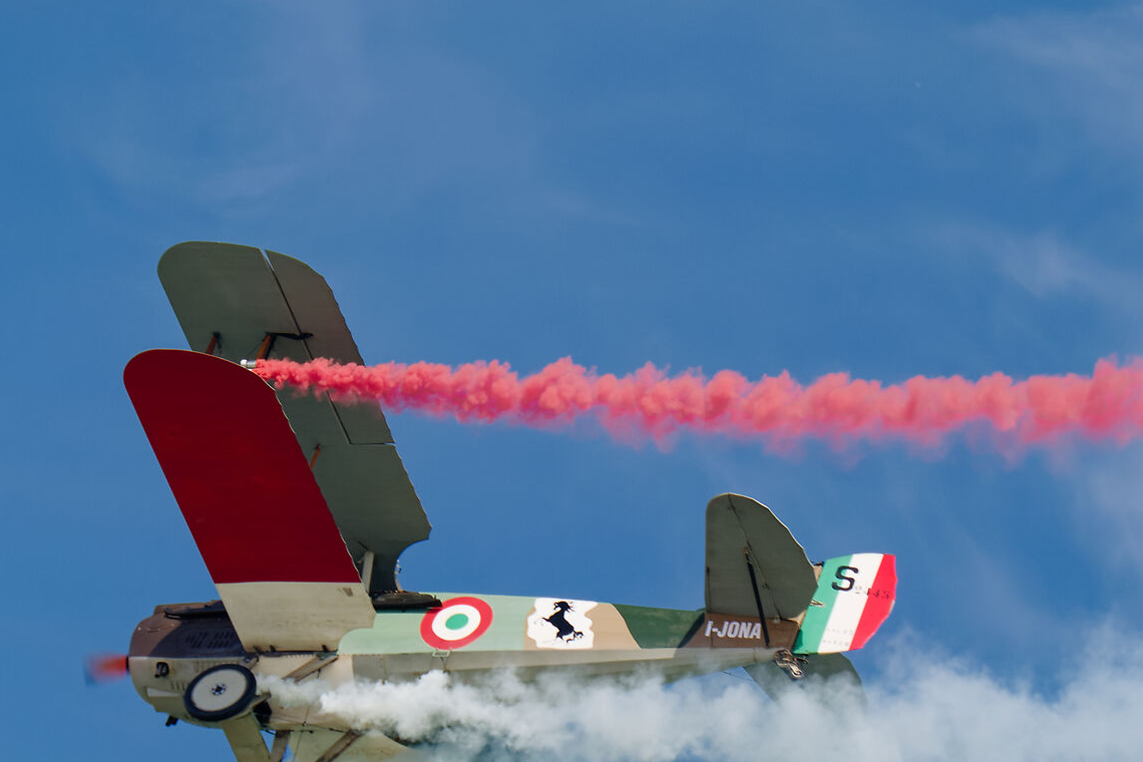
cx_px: 551
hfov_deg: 4.0
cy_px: 613
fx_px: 16445
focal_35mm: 518
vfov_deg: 2.7
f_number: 5
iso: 400
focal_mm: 164
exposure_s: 1/1000
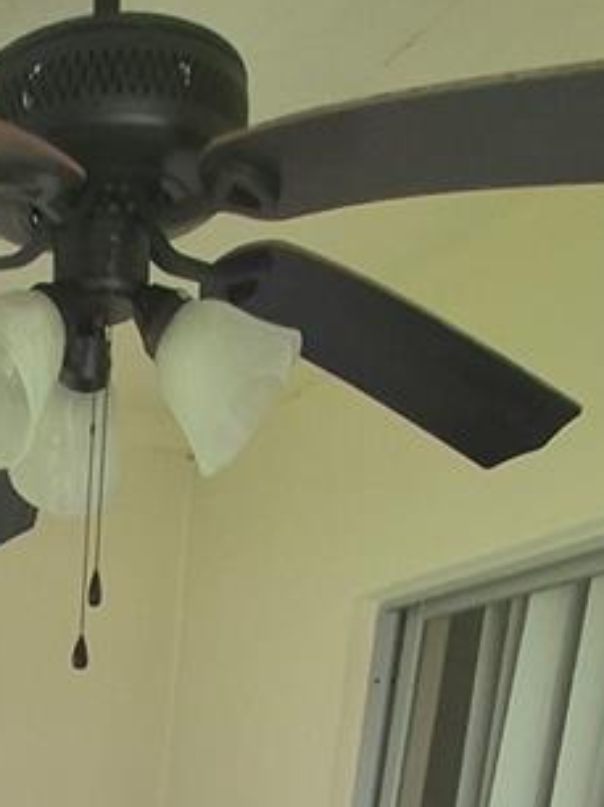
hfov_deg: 26.1
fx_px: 1188
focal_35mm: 51
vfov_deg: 23.1
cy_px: 1400
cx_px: -74
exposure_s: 1/120
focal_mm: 1.74
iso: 50
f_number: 2.2
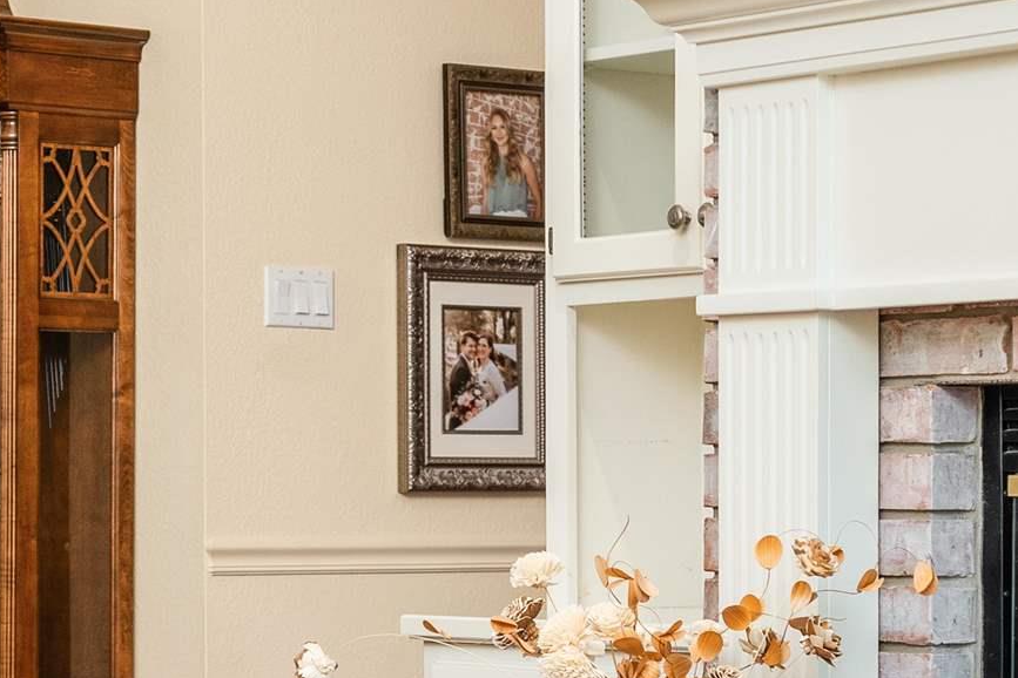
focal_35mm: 124
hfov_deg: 16.5
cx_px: 546
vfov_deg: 11.0
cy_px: 484
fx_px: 3506
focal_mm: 35
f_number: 4
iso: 640
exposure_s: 1/5
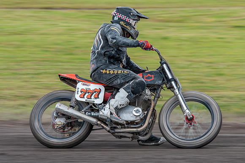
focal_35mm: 284
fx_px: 1930
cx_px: 151
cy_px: 84
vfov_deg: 4.9
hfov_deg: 7.3
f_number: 8
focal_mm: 185
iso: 200
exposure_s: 1/200
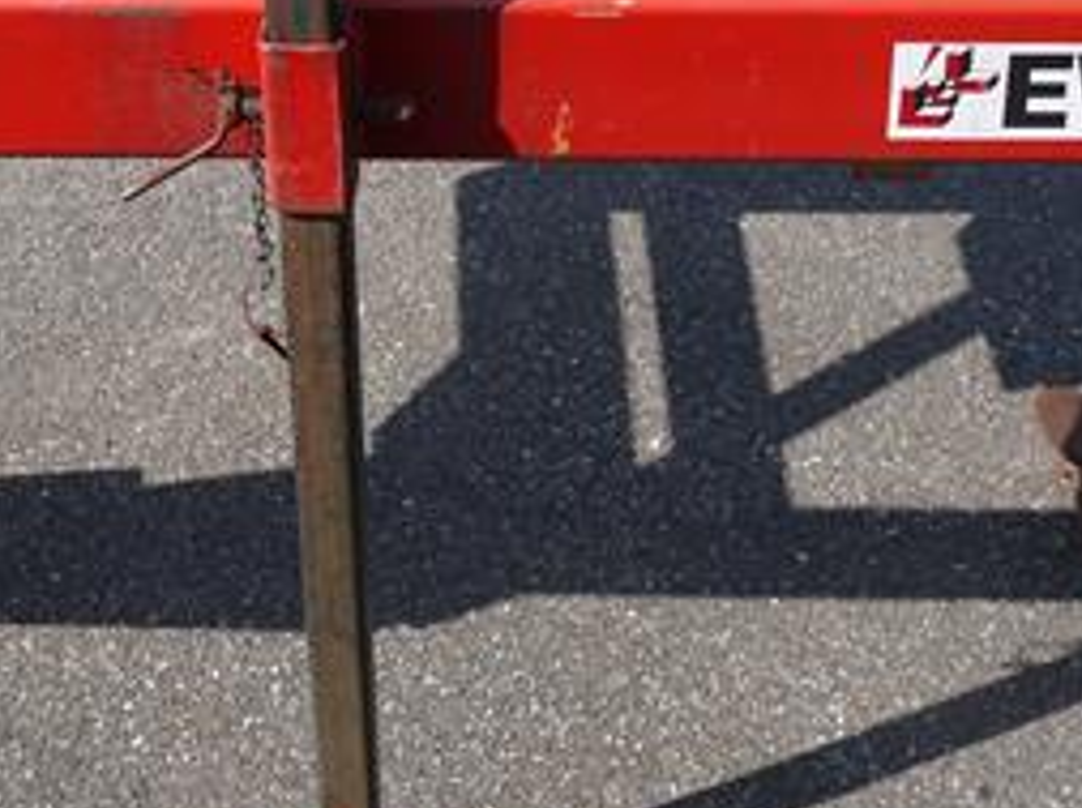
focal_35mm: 76
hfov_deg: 25.6
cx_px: 436
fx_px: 2372
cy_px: -17
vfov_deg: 18.8
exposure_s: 1/320
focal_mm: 15
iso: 100
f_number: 7.1
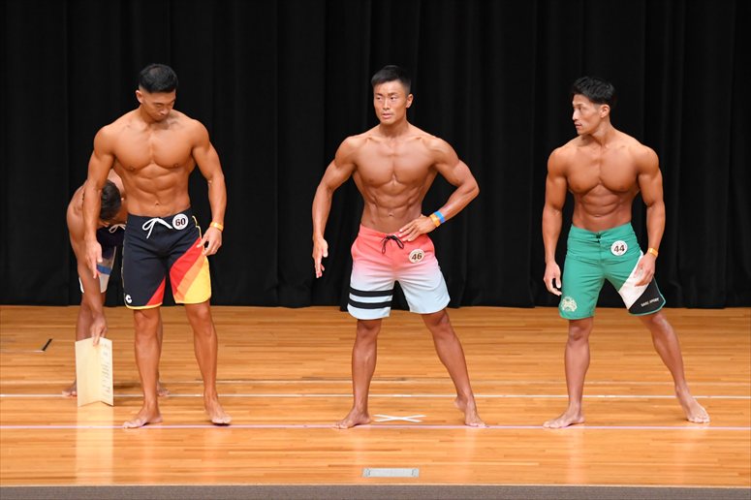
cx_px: 376
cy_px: 250
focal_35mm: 225
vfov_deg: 6.1
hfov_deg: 9.2
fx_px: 4692
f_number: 5.6
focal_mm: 150
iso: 4000
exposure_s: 1/400
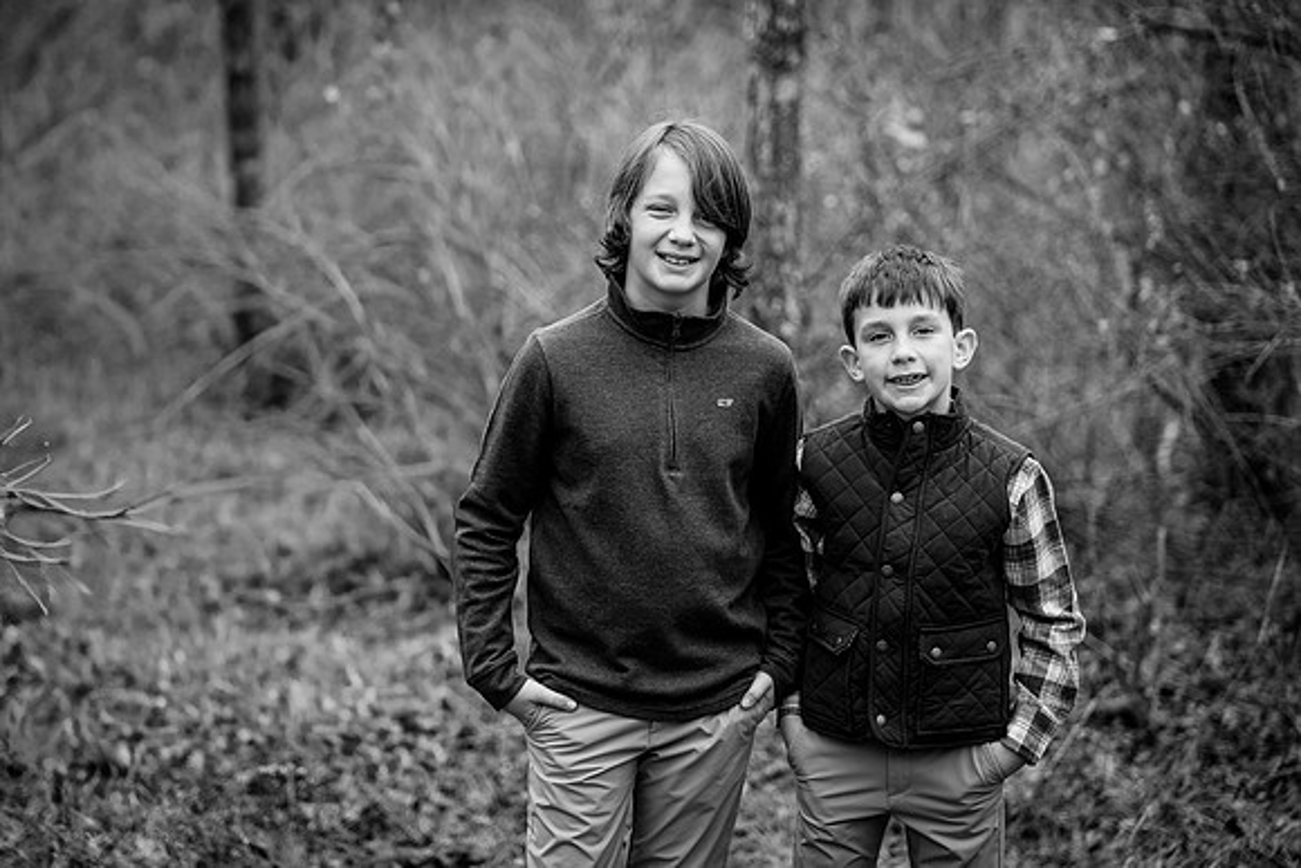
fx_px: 3415
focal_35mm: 94
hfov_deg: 21.6
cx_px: 578
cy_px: 386
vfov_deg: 14.5
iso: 320
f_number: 2.2
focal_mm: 85
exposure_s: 1/800
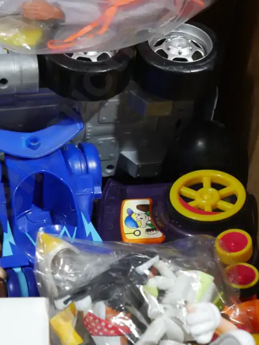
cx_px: 81
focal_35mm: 125
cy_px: 102
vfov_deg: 15.7
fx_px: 1247
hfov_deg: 11.8
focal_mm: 34
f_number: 5.4
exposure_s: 1/80
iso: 1600
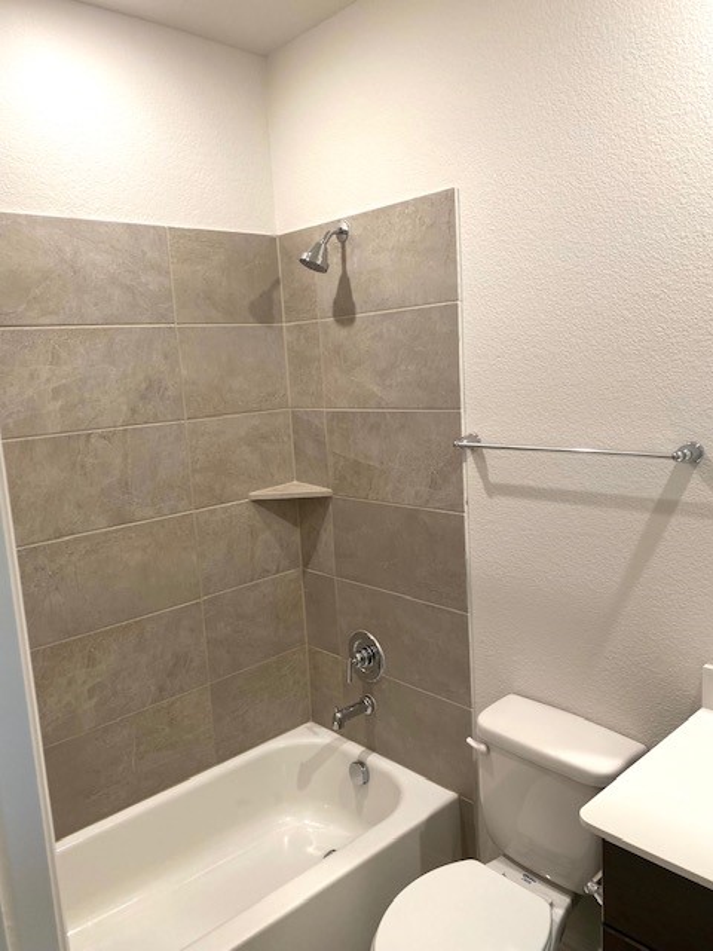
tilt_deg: -8.2
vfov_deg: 67.3
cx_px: 356
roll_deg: +2.8
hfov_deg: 53.1
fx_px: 714
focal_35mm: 26
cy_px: 476
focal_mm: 4.25
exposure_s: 1/60
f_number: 1.8
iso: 64
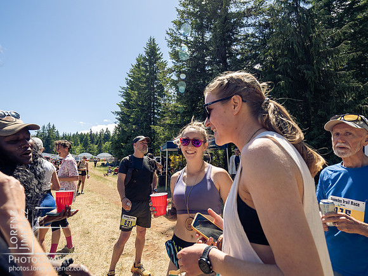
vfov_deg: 66.0
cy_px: 138
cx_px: 184
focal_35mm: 20
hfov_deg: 81.7
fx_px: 213
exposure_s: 1/800
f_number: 4
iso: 250
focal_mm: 10
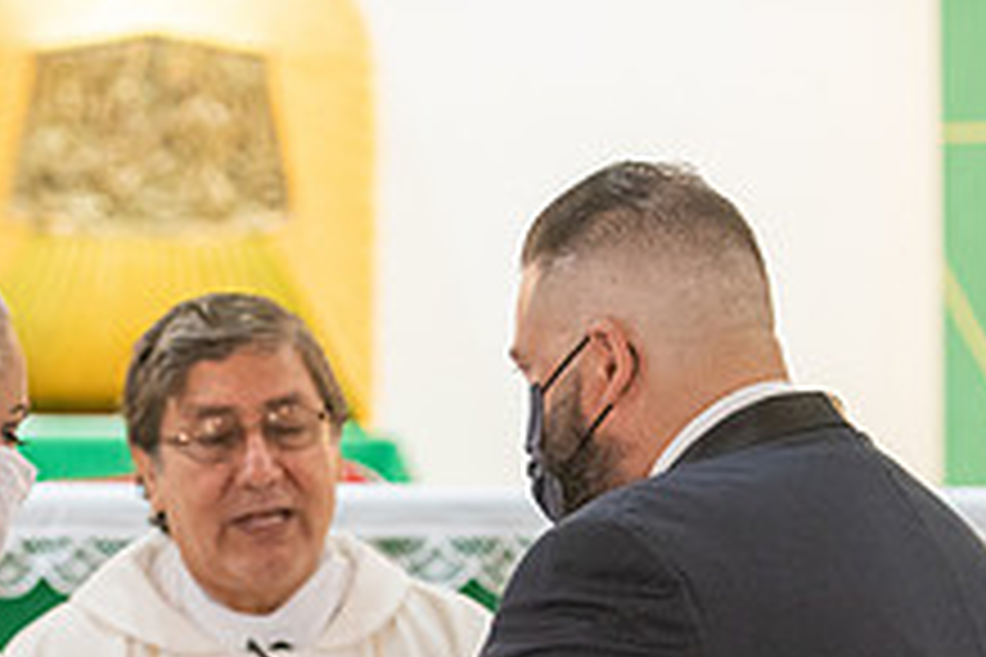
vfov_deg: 5.1
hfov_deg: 7.6
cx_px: 369
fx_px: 7394
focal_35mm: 270
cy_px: 794
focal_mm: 102
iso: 2000
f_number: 2.8
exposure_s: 1/160
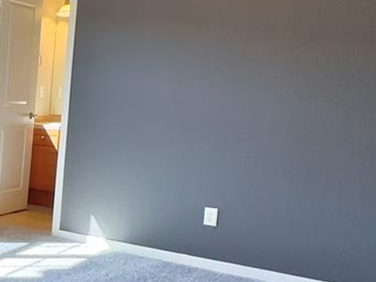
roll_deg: -2.0
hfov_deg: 27.3
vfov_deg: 26.5
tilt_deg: -7.7
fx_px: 597
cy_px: 167
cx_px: -150
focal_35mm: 55
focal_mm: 2.2
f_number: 2.2
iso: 40
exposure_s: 1/222
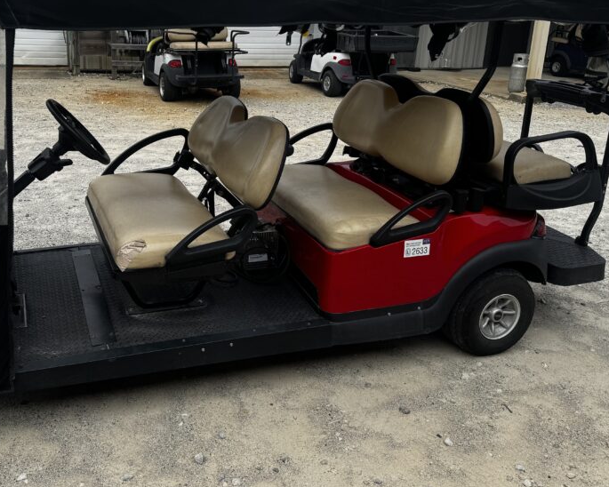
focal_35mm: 35
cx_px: 228
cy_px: 169
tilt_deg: -14.7
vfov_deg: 41.8
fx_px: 631
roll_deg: -2.5
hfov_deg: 51.0
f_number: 1.78
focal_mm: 6.76
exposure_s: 1/4049
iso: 80
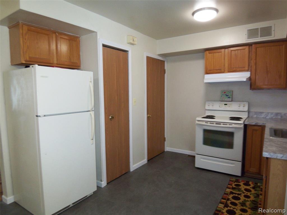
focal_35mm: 23
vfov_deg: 58.9
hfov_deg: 73.9
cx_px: 144
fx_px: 191
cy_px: 108
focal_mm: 3.8
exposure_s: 1/30
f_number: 2.8
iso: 125
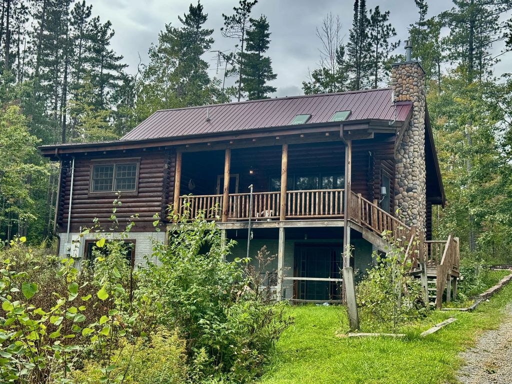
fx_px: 710
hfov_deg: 39.7
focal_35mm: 48
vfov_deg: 30.3
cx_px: 256
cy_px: 192
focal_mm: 6.76
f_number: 1.78
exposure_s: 1/1524
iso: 64
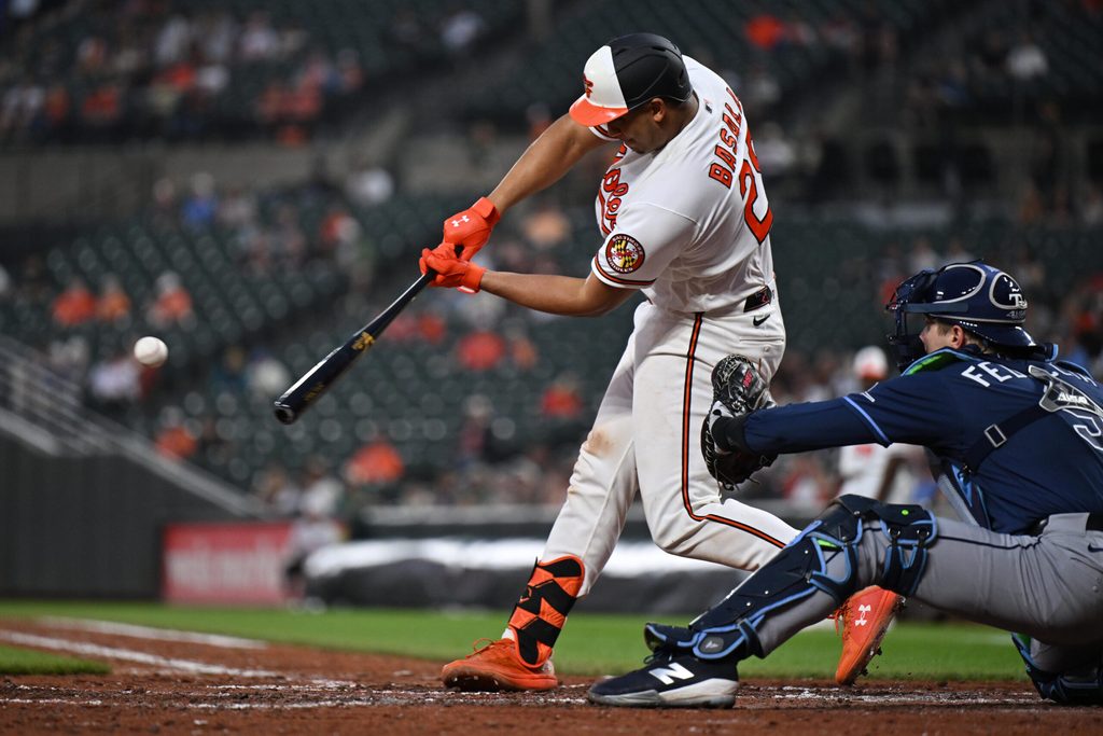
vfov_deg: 6.9
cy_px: 368
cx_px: 552
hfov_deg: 10.3
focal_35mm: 200
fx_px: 6128
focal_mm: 200
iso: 1250
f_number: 2.8
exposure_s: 1/2500
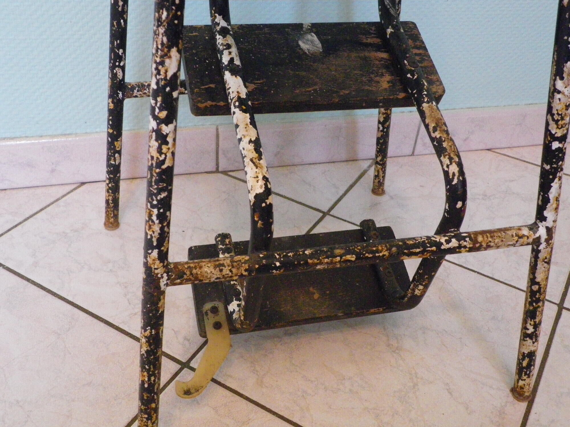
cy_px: 214
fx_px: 642
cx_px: 285
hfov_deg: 47.9
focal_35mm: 39
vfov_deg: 36.8
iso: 800
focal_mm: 6.9
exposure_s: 1/30
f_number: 3
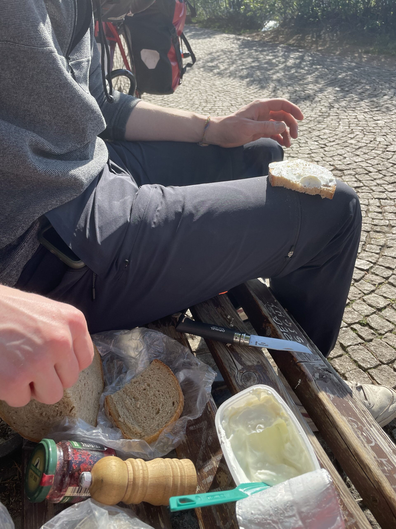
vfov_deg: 67.3
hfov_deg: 53.1
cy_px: 264
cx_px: 198
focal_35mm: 26
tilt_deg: -35.5
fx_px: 397
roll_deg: +4.1
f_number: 1.6
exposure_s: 1/1595
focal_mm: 4.2
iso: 32
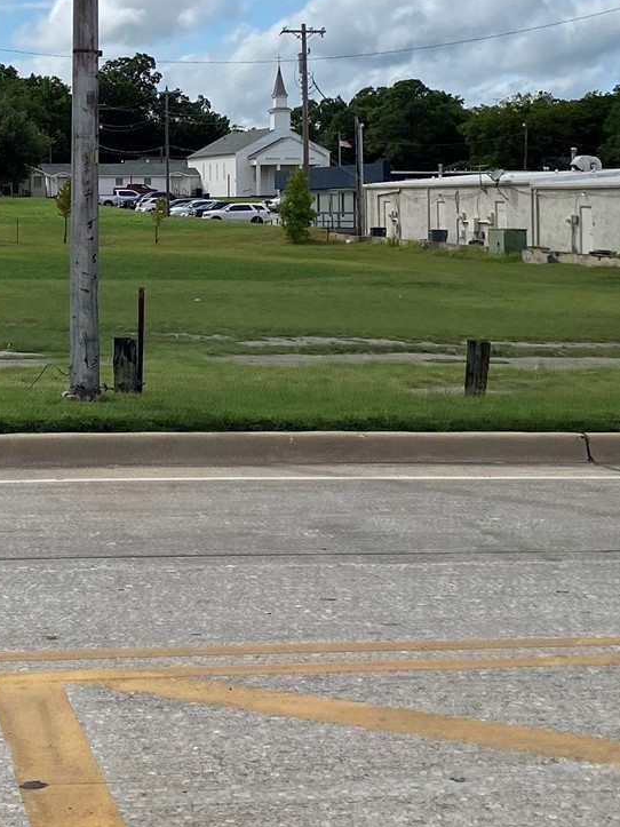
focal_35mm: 69
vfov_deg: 27.6
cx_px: 97
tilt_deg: +2.2
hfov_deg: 21.0
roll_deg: +0.4
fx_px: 1648
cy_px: 170
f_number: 1.8
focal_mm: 4.25
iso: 32
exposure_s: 1/5747
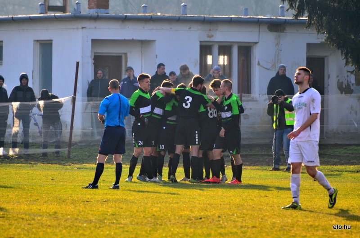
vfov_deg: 3.0
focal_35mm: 450
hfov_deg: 4.6
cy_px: 119
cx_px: 180
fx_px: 4491
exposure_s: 1/1250
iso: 640
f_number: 5.6
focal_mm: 300
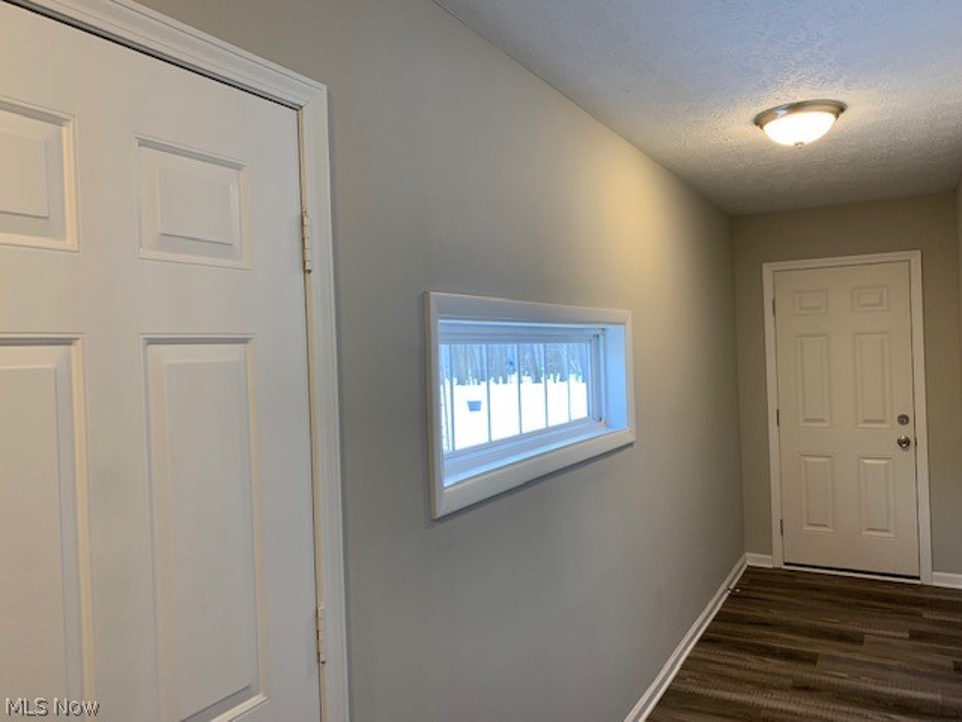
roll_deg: +2.1
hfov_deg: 67.3
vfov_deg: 53.1
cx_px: 481
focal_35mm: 26
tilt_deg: +0.1
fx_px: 723
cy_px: 361
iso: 64
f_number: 1.8
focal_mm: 4.25
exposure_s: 1/60
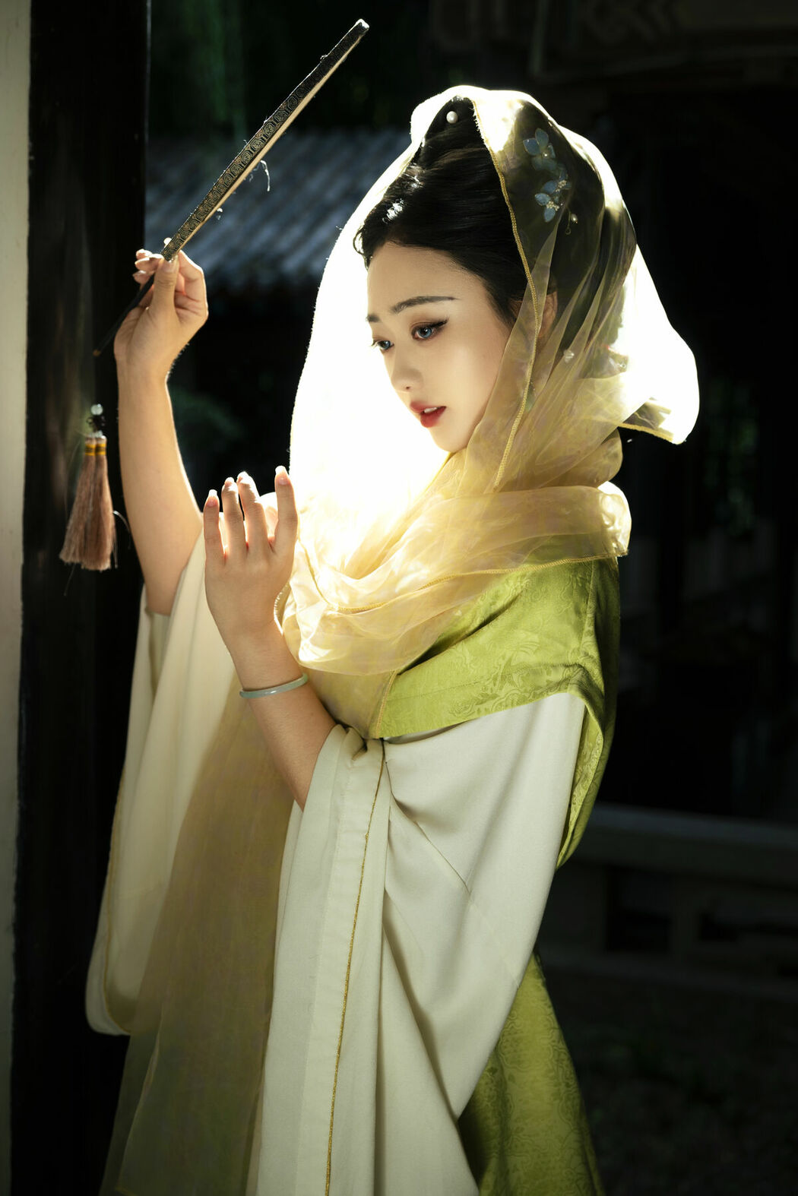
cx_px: 399
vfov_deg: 35.6
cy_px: 598
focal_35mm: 56
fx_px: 1861
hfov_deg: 24.2
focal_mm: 56
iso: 125
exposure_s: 1/160
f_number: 4
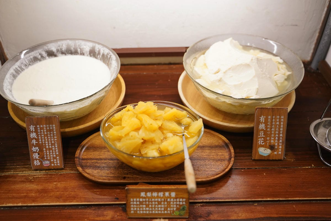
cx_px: 166
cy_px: 110
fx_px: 331
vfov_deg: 36.9
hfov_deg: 53.1
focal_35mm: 36
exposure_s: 1/160
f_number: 3.2
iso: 1600
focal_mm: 36
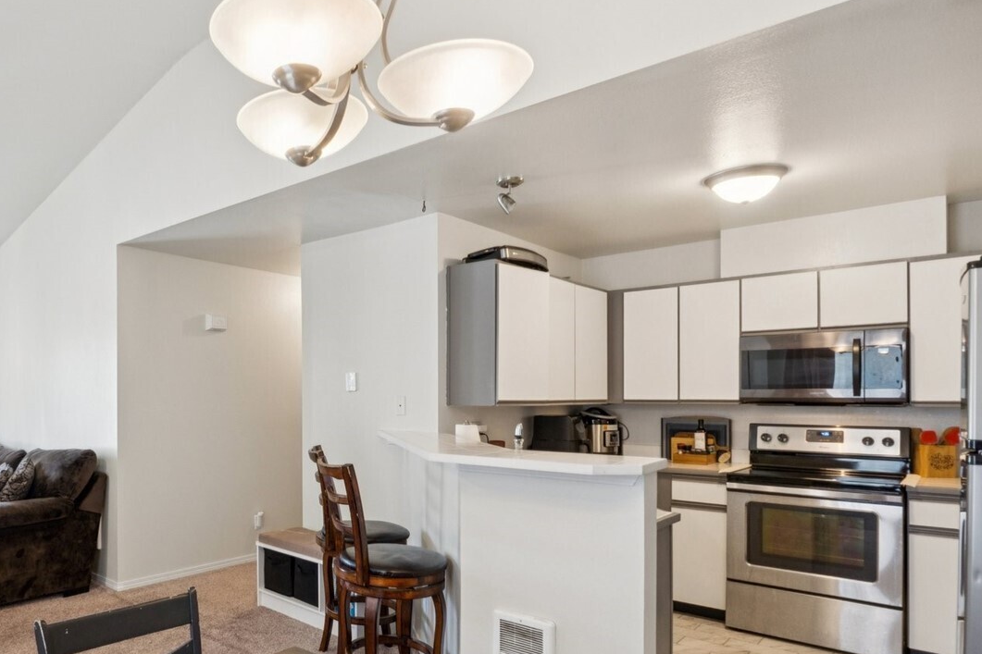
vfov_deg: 52.5
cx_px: 273
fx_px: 655
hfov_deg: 69.9
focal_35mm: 24
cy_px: 415
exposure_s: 1/3.33
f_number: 9
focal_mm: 10
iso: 250
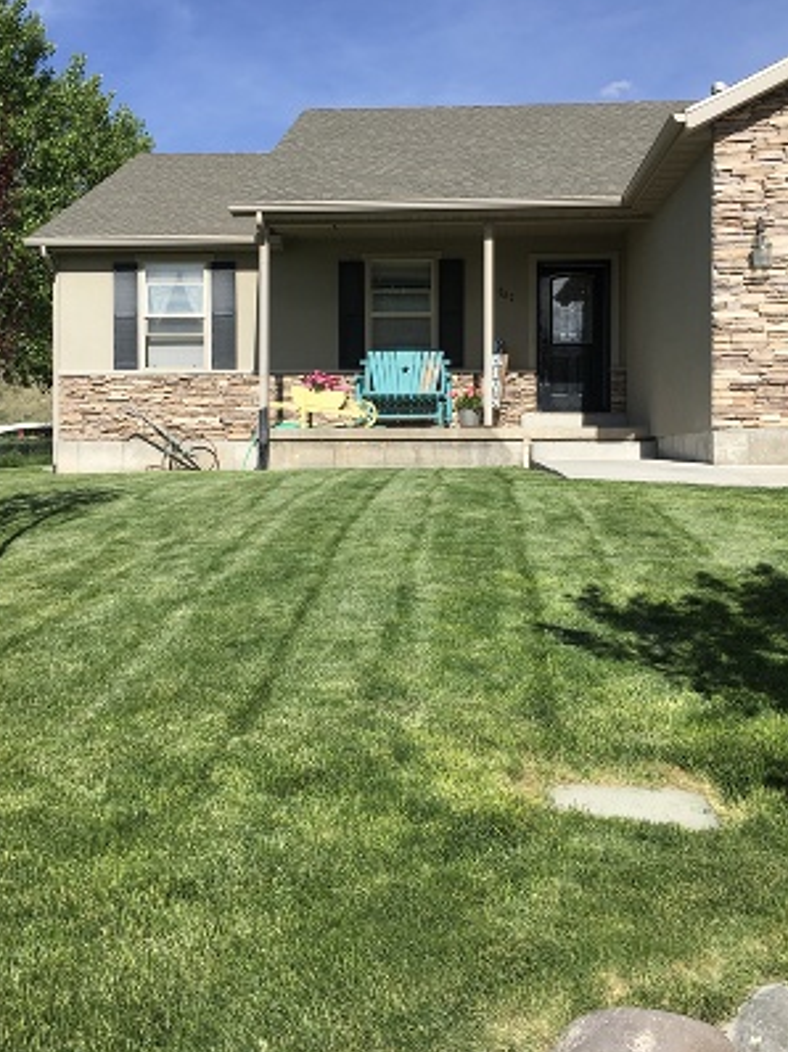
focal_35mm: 35
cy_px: 455
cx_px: 399
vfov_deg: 52.5
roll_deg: -1.0
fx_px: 1063
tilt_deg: -1.0
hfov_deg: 40.7
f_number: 2.2
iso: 25
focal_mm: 4.15
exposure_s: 1/2024
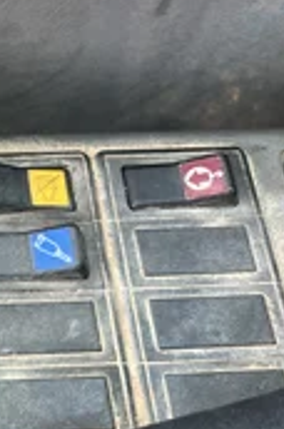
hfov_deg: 19.3
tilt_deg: -67.1
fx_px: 748
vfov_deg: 31.9
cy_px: 254
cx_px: -120
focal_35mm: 63
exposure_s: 1/121
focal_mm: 5.1
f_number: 1.6
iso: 80
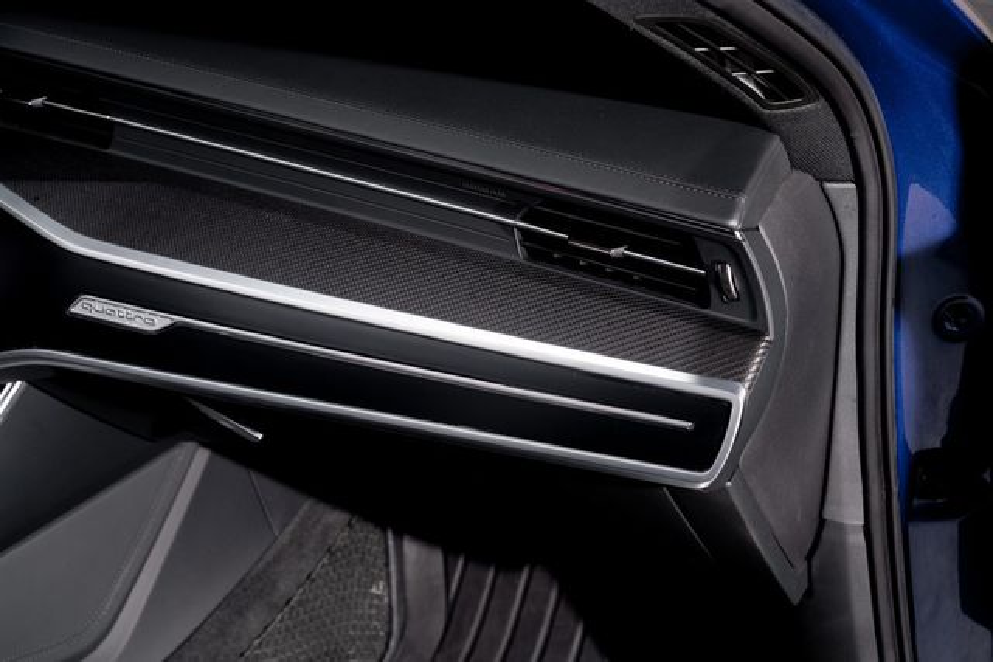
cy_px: 331
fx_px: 1517
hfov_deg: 36.2
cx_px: 496
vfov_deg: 24.6
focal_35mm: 55
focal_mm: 55
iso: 250
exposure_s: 1/160
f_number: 8
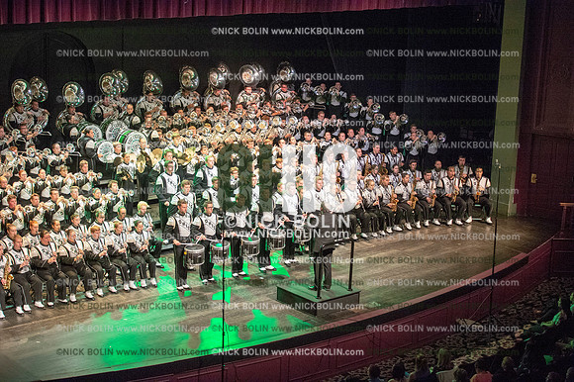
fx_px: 1115
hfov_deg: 28.9
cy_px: 191
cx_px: 287
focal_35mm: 70
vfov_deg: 19.4
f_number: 2.8
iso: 8000
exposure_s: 1/800
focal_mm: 70
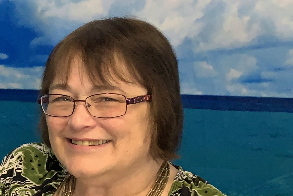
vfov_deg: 15.1
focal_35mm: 90
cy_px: 158
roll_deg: -0.1
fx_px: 732
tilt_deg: -18.3
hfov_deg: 19.6
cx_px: -152
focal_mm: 4.25
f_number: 1.8
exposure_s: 1/60
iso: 250
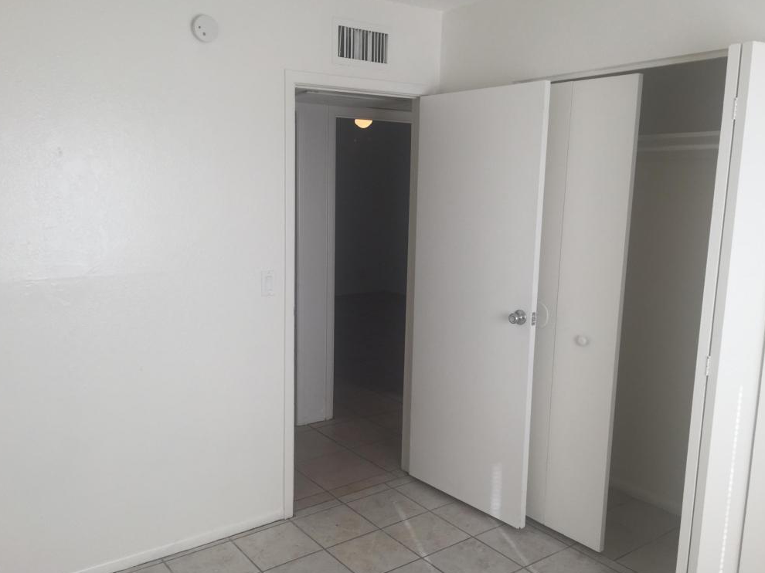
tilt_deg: -13.3
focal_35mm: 30
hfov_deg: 60.0
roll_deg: +0.0
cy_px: 292
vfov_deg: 46.8
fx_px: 663
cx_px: 372
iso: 32
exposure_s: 1/321
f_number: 2.2
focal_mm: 4.15
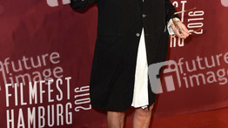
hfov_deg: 26.5
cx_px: 113
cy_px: 30
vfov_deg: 15.0
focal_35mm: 80
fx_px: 483
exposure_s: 1/200
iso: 800
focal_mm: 50
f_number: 5.6
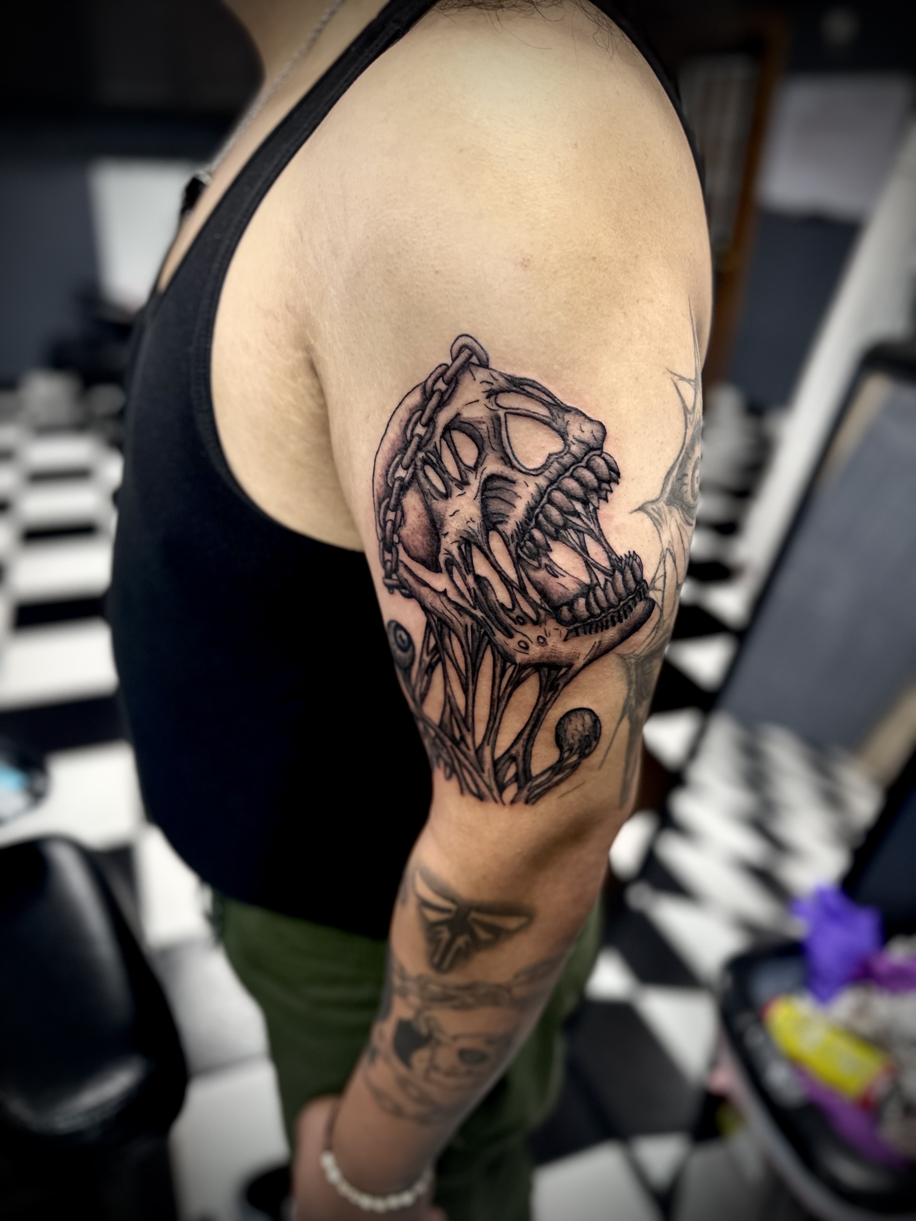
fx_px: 847
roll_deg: -2.5
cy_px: 610
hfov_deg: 56.8
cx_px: 458
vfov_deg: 71.6
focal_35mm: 24
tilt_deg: -28.4
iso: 250
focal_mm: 6.86
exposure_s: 1/60
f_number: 1.78
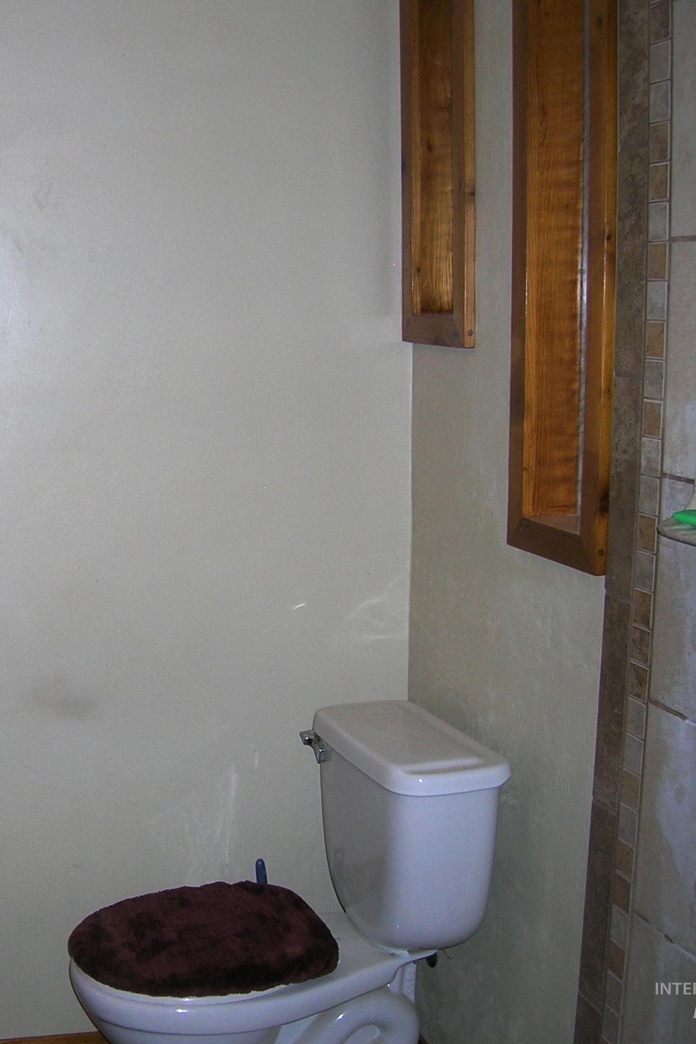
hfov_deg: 27.2
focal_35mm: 48
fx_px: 1392
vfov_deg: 41.1
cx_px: 89
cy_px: 523
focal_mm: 5.7
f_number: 2.9
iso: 50
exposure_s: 1/60.1
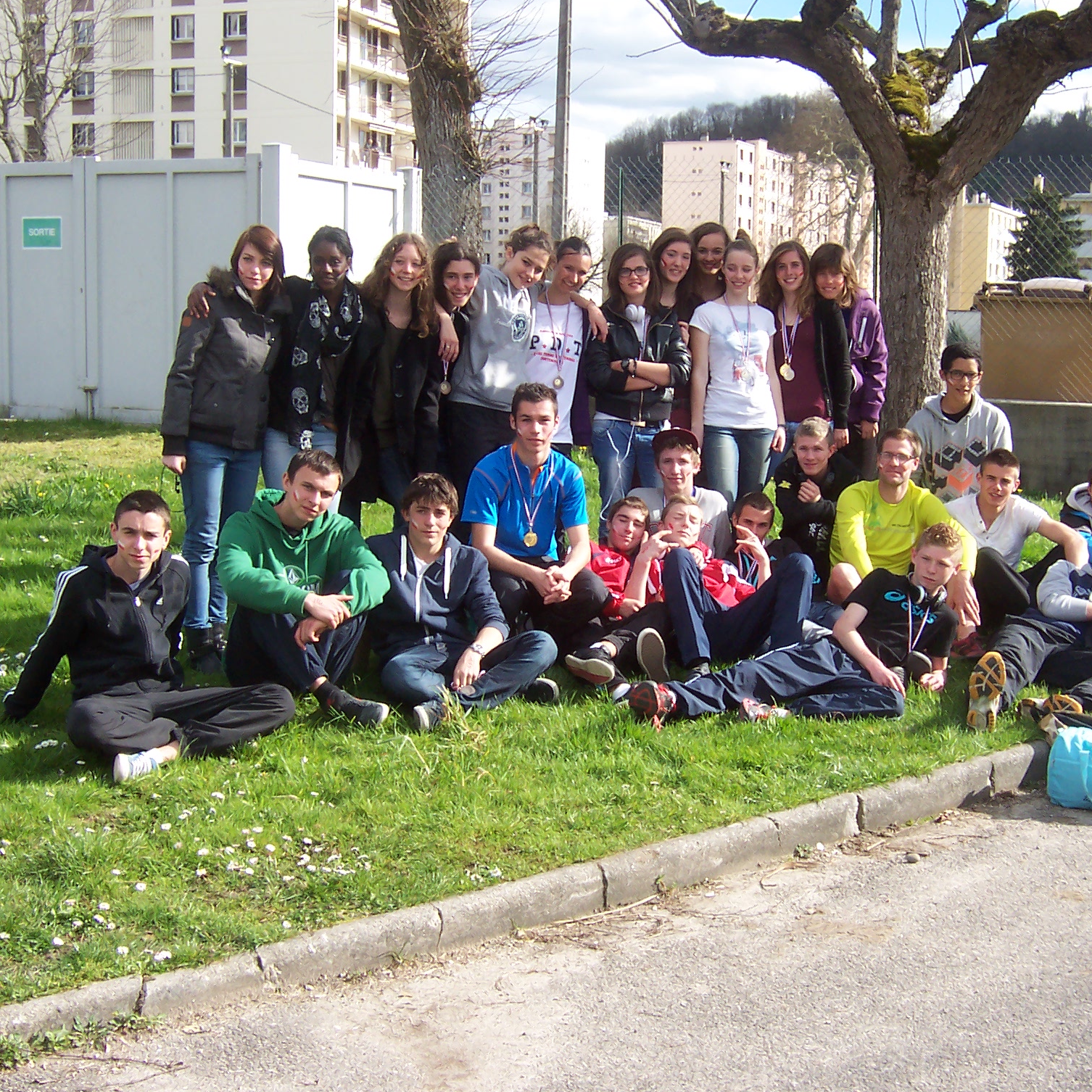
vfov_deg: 27.7
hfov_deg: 27.6
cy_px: 543
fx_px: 2213
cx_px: 666
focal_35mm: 62
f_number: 4.8
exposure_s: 1/350
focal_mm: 8
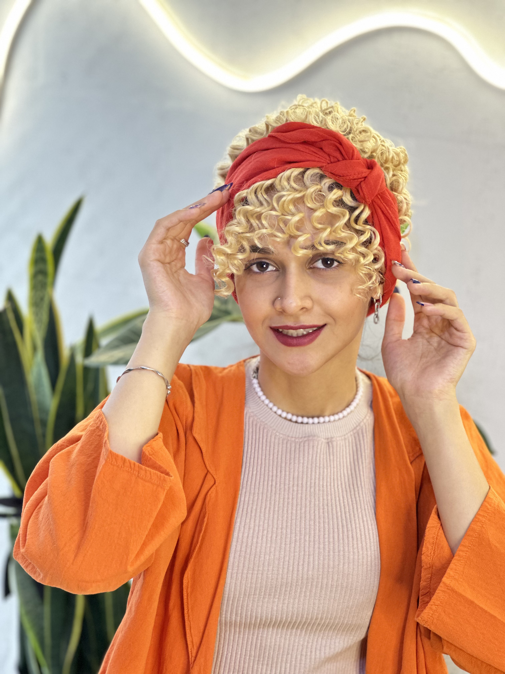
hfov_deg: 19.1
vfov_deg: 25.3
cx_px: 252
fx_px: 1498
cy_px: 337
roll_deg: -3.5
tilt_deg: -14.5
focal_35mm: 77
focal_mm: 9
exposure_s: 1/33
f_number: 2.8
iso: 250
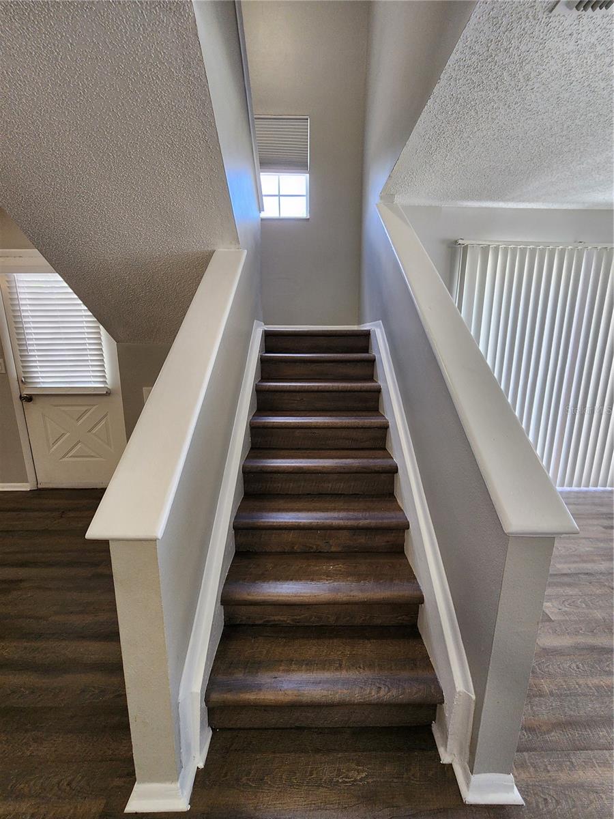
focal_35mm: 13
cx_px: 307
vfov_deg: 106.2
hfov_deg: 89.9
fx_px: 307
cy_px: 410
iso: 160
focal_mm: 2.2
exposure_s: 1/60
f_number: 2.2
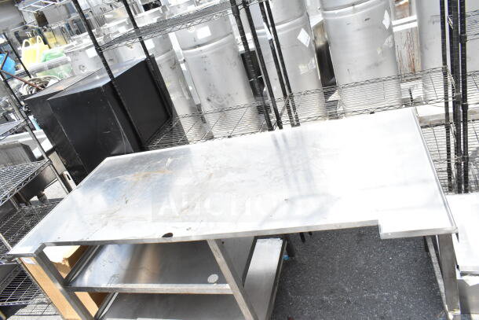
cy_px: 160
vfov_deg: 48.0
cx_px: 240
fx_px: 359
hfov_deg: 67.4
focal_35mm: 27
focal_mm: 18
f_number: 13
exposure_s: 1/640
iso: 1600
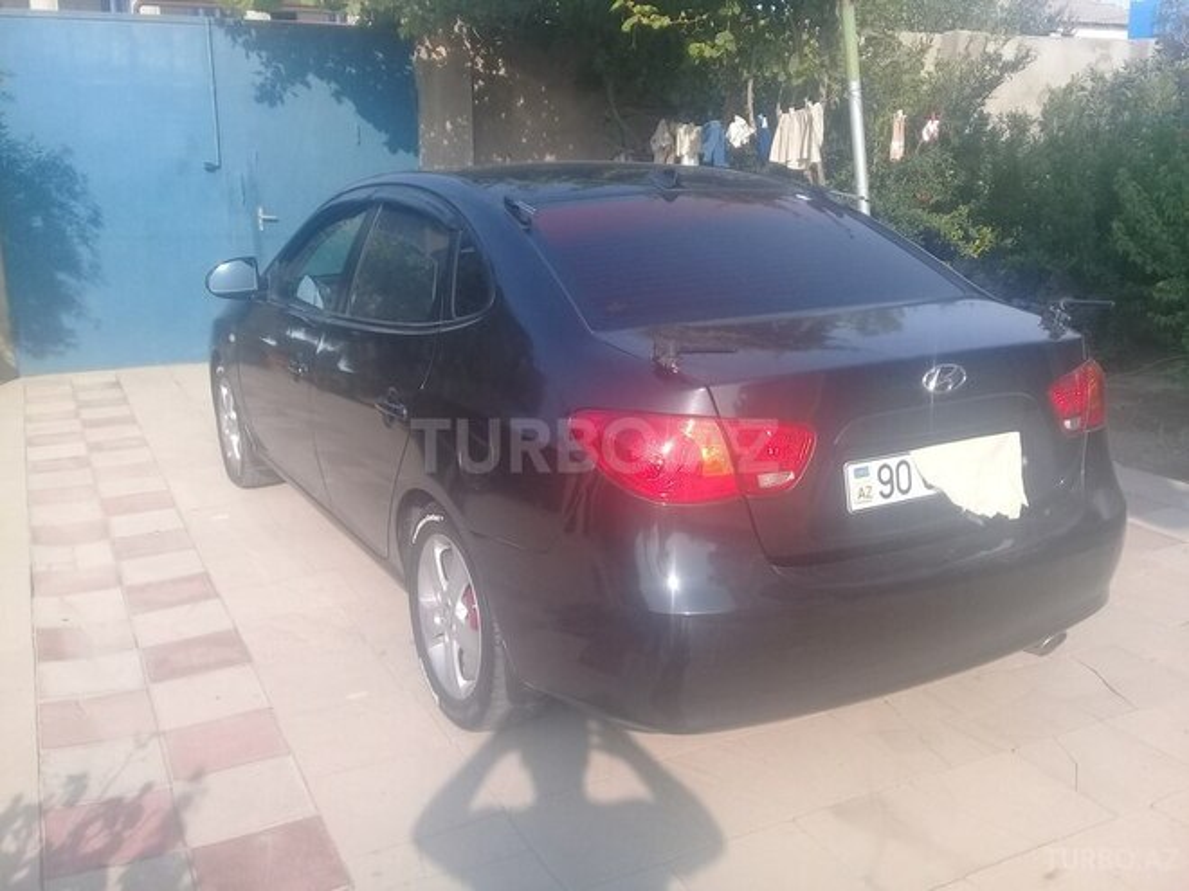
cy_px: 446
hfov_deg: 58.4
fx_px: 1065
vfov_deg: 45.4
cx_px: 594
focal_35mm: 31
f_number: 2.2
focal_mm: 3.3
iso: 50
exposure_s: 1/607
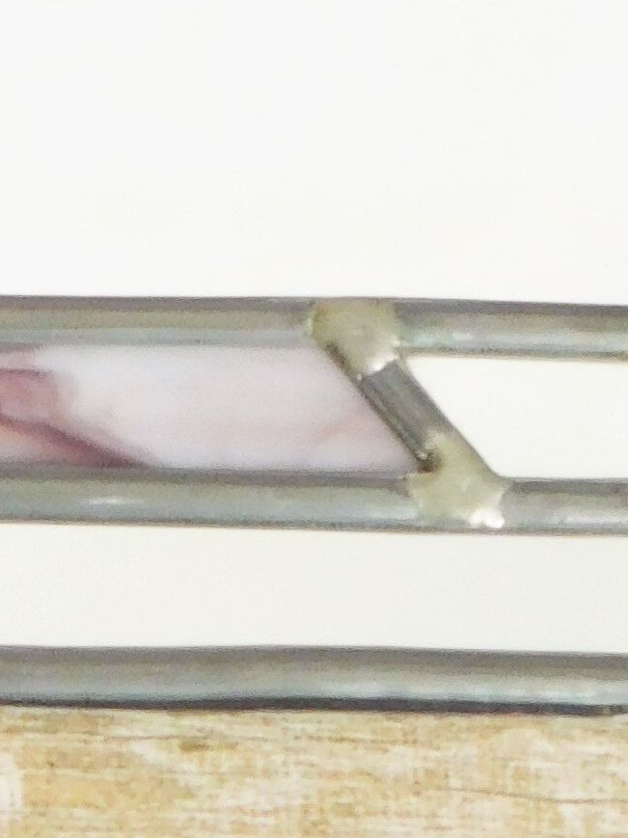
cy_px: -594
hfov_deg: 7.7
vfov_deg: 9.9
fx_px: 4624
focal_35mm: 191
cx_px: -99
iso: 125
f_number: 3.5
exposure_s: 1/40
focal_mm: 6.3
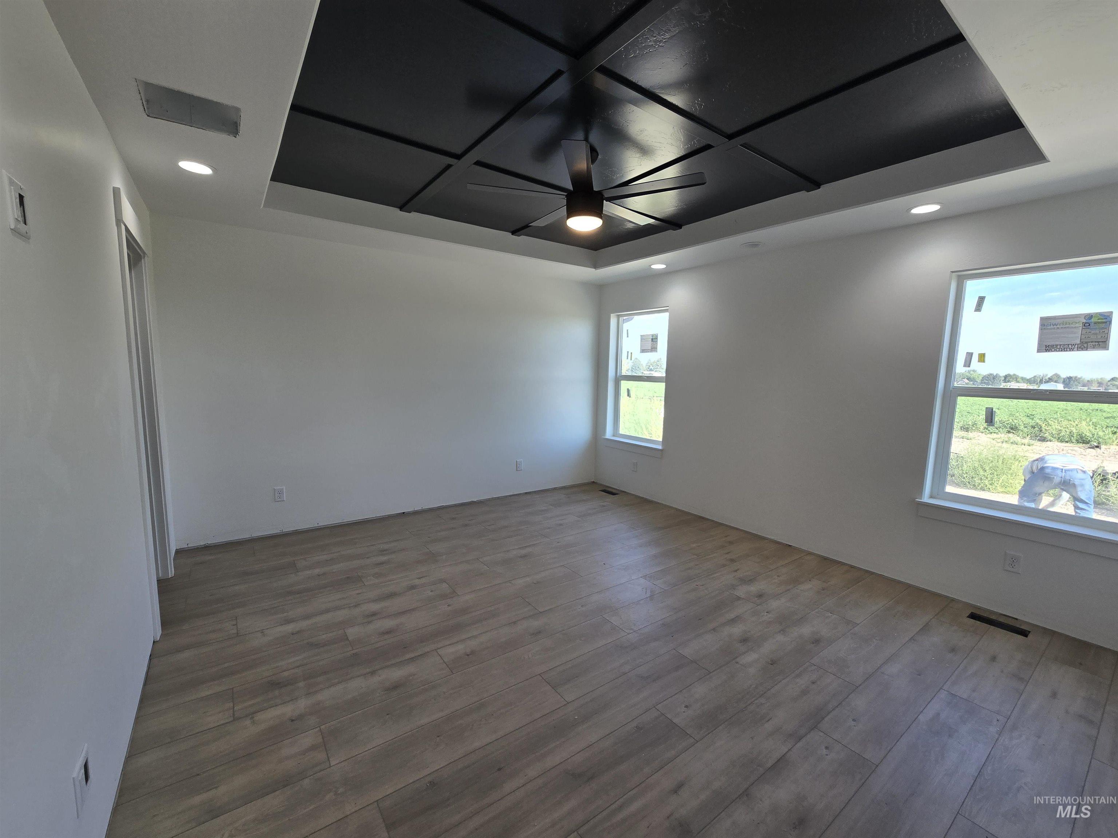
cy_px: 419
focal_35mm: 13
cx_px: 559
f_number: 2.2
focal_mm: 2.2
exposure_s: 1/136
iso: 50
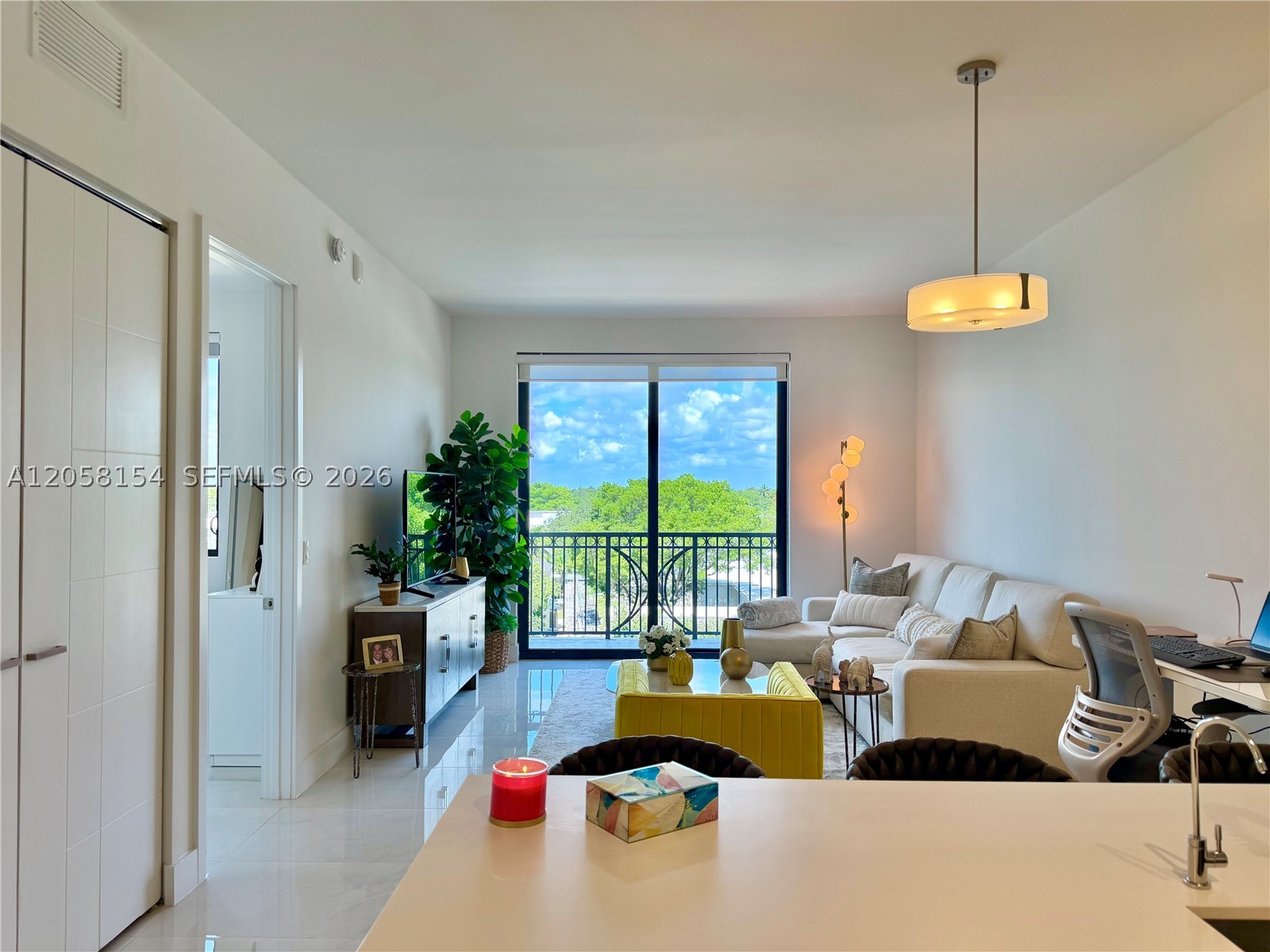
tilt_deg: +0.2
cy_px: 476
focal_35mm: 24
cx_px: 635
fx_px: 881
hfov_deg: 71.6
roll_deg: +0.0
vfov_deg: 56.8
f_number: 1.78
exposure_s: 1/170
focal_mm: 6.76
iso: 80
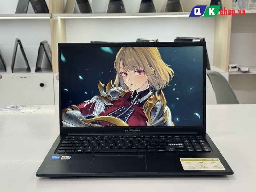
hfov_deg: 39.7
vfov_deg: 30.3
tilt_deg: -11.5
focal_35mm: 48
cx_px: 128
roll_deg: +1.3
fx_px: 355
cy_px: 96
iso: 64
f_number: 1.78
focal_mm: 6.76
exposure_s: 1/121
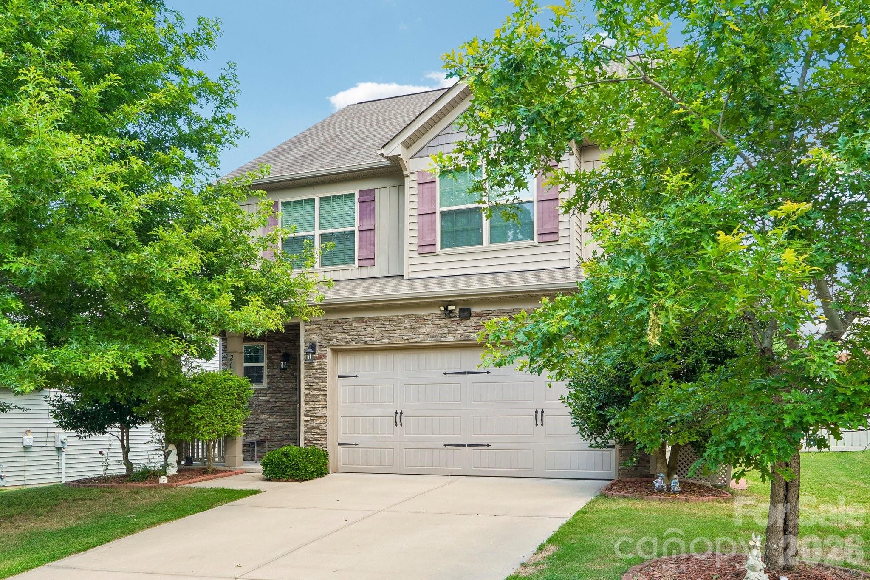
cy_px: 290
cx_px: 435
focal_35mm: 30
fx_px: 725
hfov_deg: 61.9
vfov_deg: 43.6
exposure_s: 1/30
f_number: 8
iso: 160
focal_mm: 20
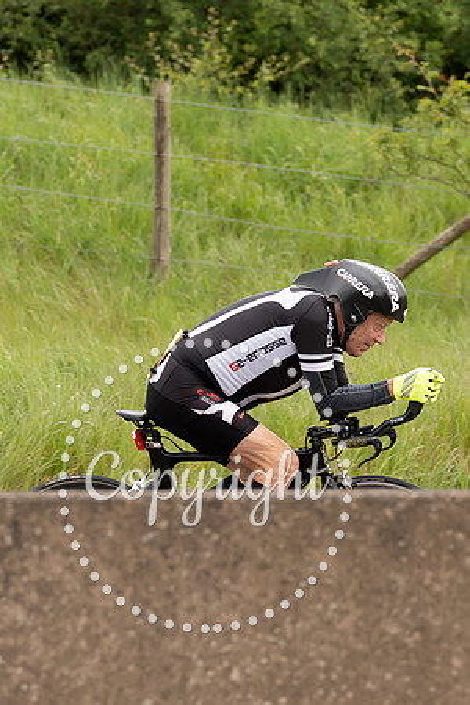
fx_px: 8624
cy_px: 347
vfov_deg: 4.7
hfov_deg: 3.1
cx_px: 284
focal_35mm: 440
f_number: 4
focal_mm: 197
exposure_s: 1/1000
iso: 320
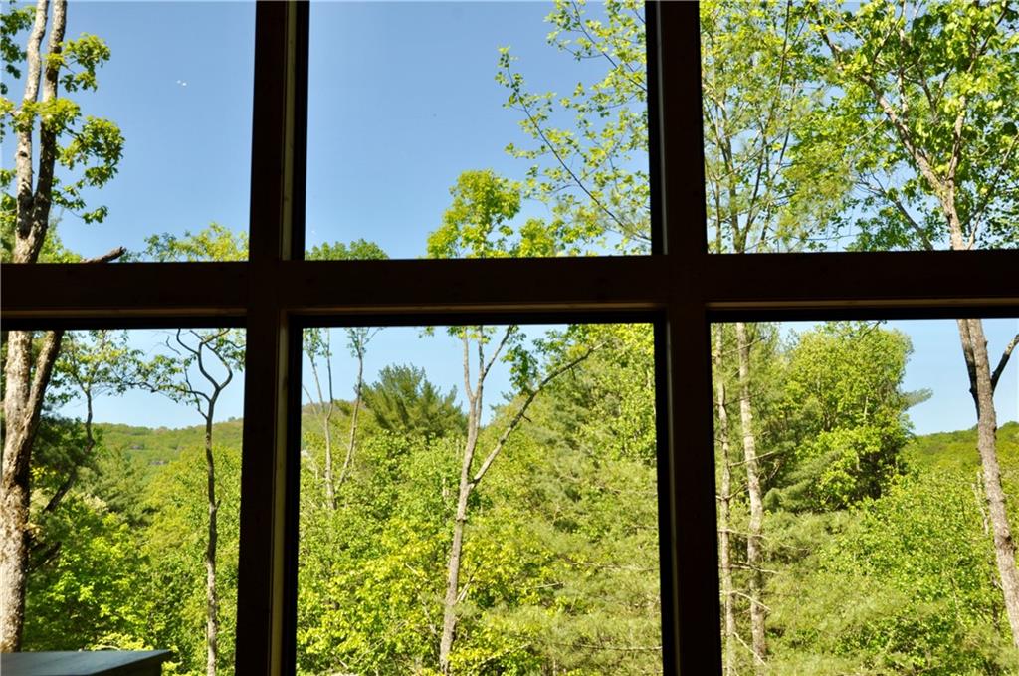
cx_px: 510
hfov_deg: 49.6
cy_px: 338
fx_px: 1102
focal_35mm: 39
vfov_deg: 34.1
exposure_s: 1/125
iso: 200
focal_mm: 26
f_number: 11
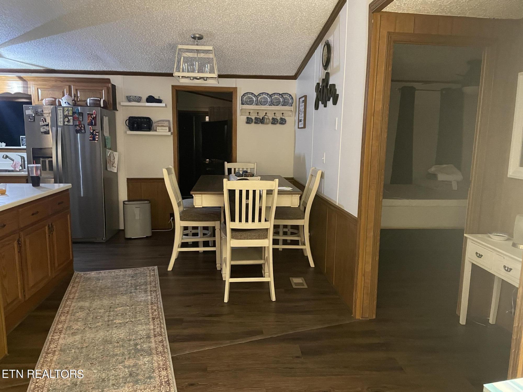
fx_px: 393
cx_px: 262
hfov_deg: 67.3
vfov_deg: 53.1
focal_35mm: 26
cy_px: 196
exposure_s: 1/30
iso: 640
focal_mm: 4.2
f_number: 1.6
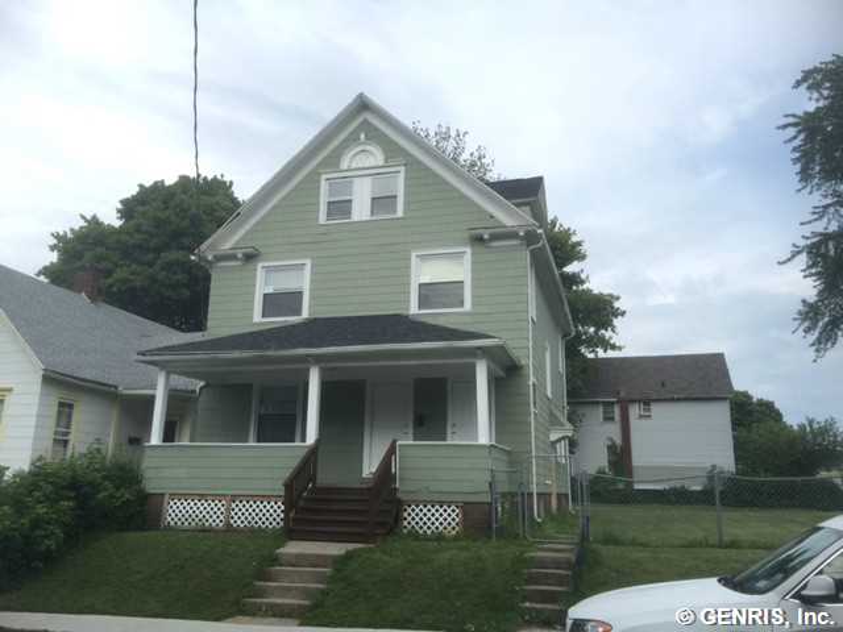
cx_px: 422
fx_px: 706
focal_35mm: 29
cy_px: 316
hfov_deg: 61.7
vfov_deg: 48.2
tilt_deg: +14.7
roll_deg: -0.5
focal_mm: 4.15
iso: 32
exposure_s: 1/879
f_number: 2.2
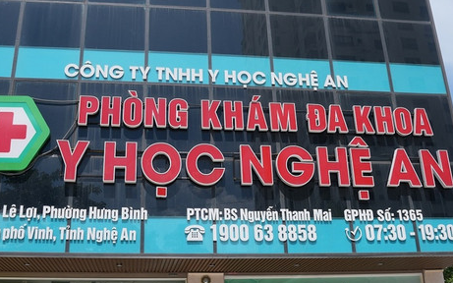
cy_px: 143
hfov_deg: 46.2
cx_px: 205
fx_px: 531
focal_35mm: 43
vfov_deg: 29.9
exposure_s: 1/640
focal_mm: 24
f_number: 5.6
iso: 100
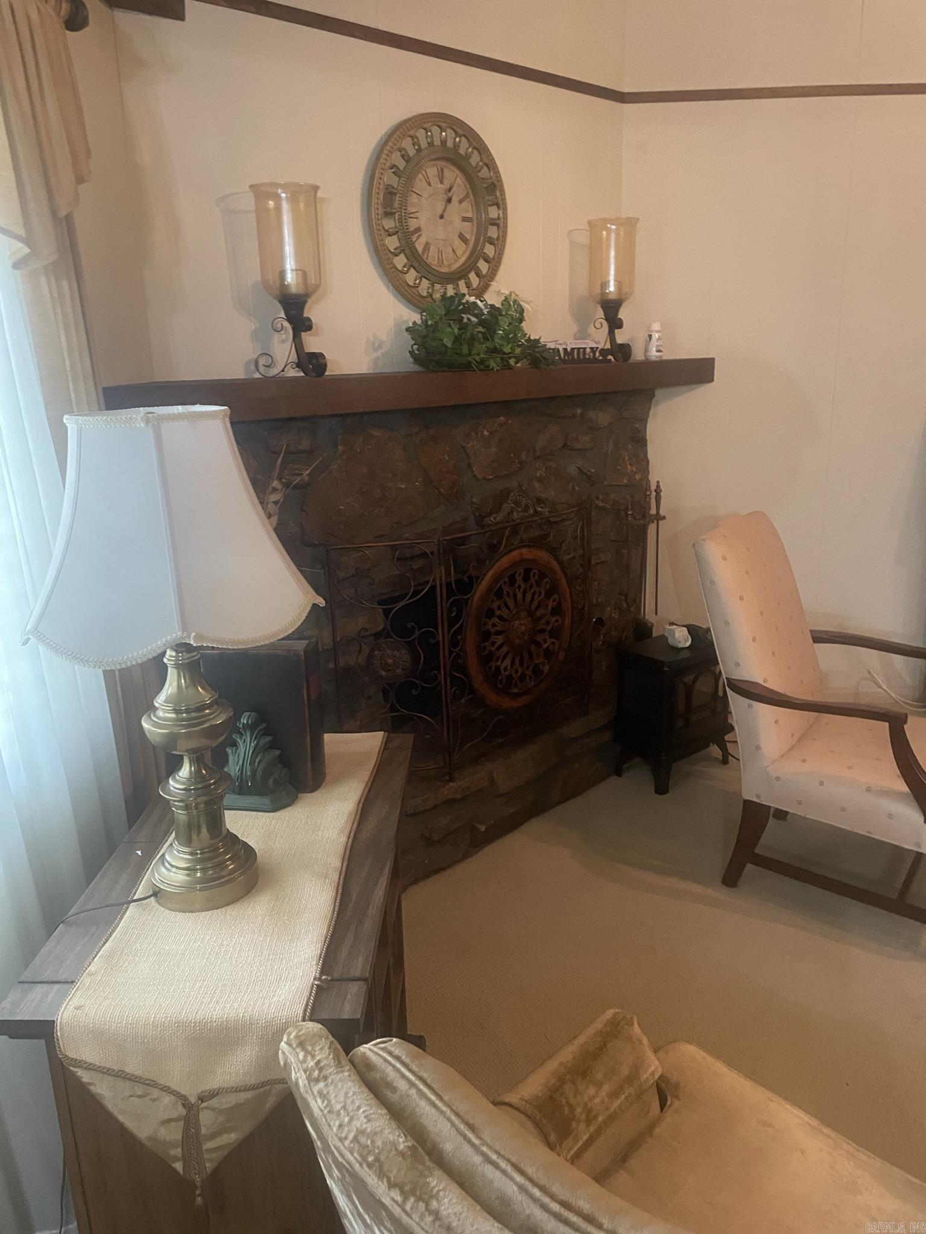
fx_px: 927
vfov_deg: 67.3
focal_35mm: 26
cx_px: 463
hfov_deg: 53.1
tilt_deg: -14.5
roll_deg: +1.4
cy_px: 617
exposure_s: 1/40
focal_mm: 4.2
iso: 400
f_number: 1.6
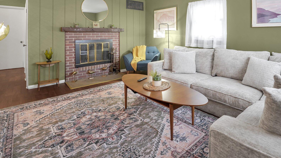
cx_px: 179
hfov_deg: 87.4
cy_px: 40
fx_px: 142
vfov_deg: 55.6
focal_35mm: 19
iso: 640
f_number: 7.1
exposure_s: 1/10
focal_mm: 14
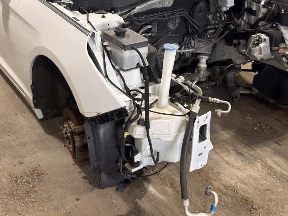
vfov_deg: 30.4
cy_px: 56
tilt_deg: -21.5
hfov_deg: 40.4
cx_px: 132
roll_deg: +0.1
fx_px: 391
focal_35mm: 47
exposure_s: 1/96
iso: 100
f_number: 1.78
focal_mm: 6.76
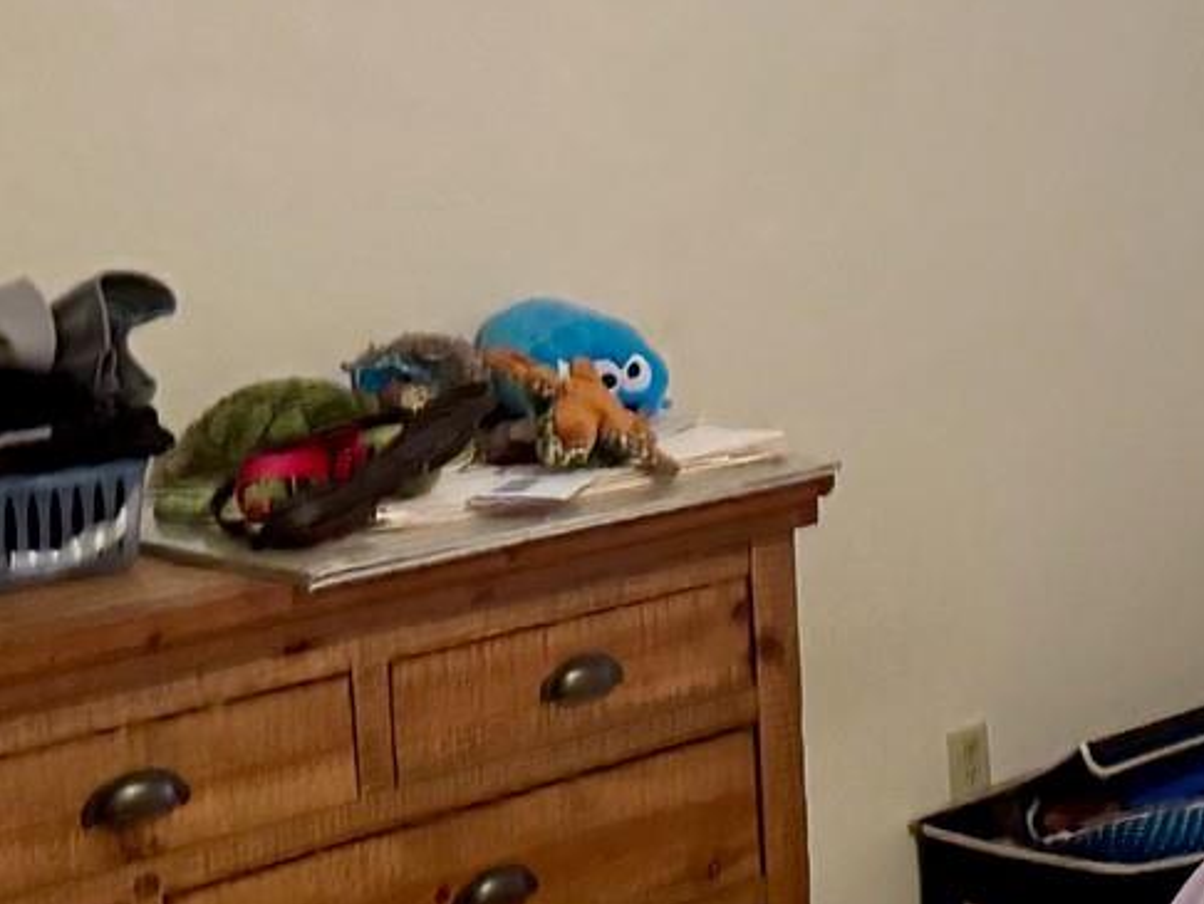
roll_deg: +1.2
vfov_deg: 18.7
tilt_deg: -7.8
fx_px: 2749
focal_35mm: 79
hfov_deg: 21.5
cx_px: 1699
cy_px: 428
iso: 800
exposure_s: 1/40
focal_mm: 6.76
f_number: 1.78
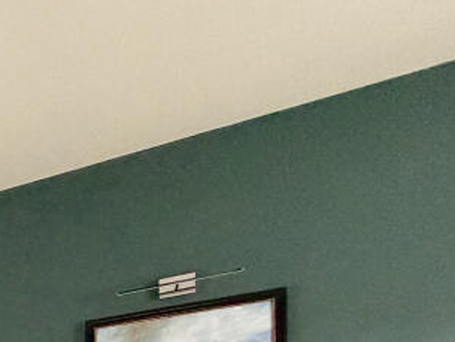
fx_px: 618
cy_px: 533
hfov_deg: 26.4
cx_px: -258
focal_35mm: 47
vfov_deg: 23.6
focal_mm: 2.22
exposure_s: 1/100
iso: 320
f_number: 2.2
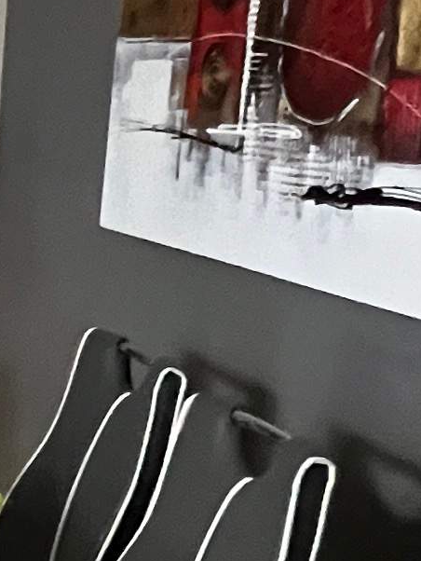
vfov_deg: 22.5
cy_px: 306
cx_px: -543
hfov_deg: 13.3
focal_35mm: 87
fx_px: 1410
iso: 1000
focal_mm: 1.57
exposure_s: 1/60
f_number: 1.8
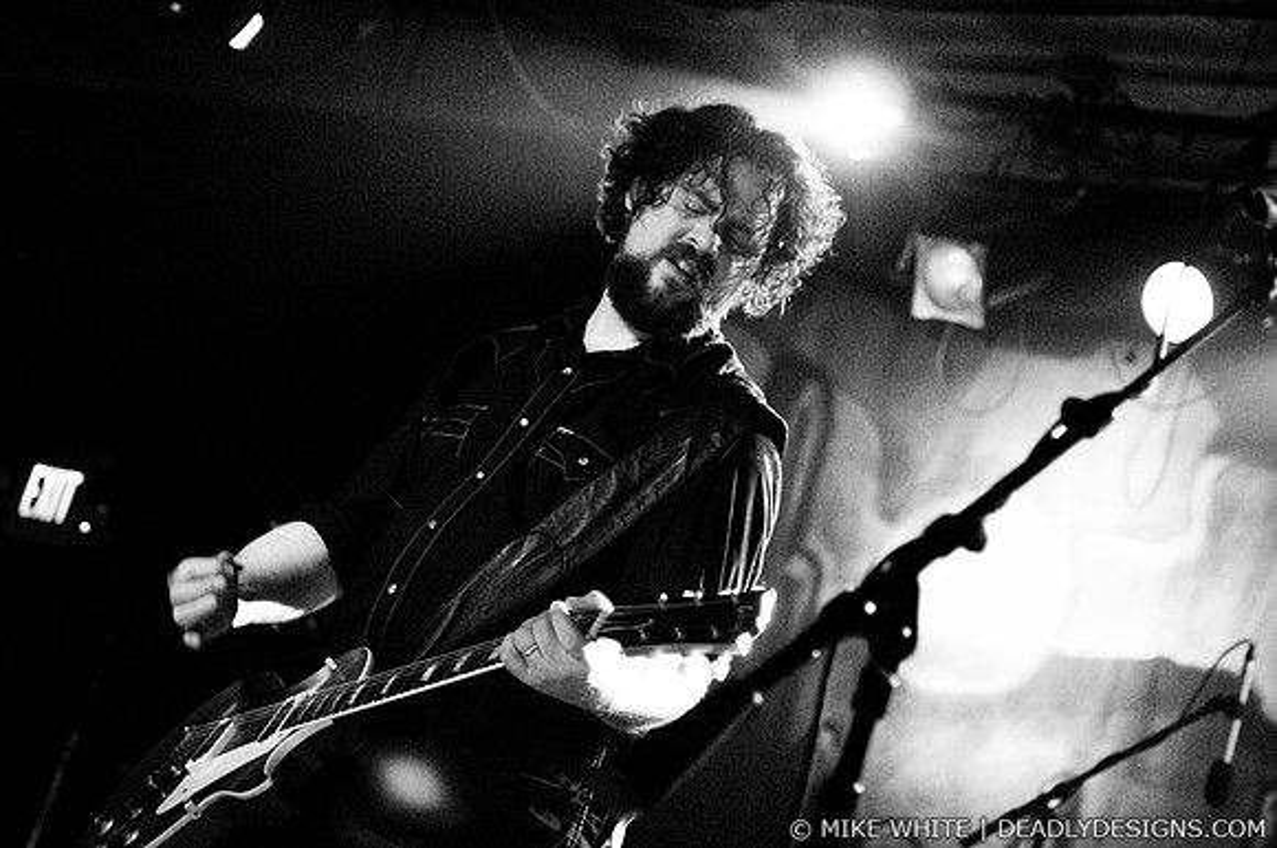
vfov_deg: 15.7
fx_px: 3082
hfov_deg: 23.4
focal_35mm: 87
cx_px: 638
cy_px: 424
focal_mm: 58
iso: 1250
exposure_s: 1/50
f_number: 2.8
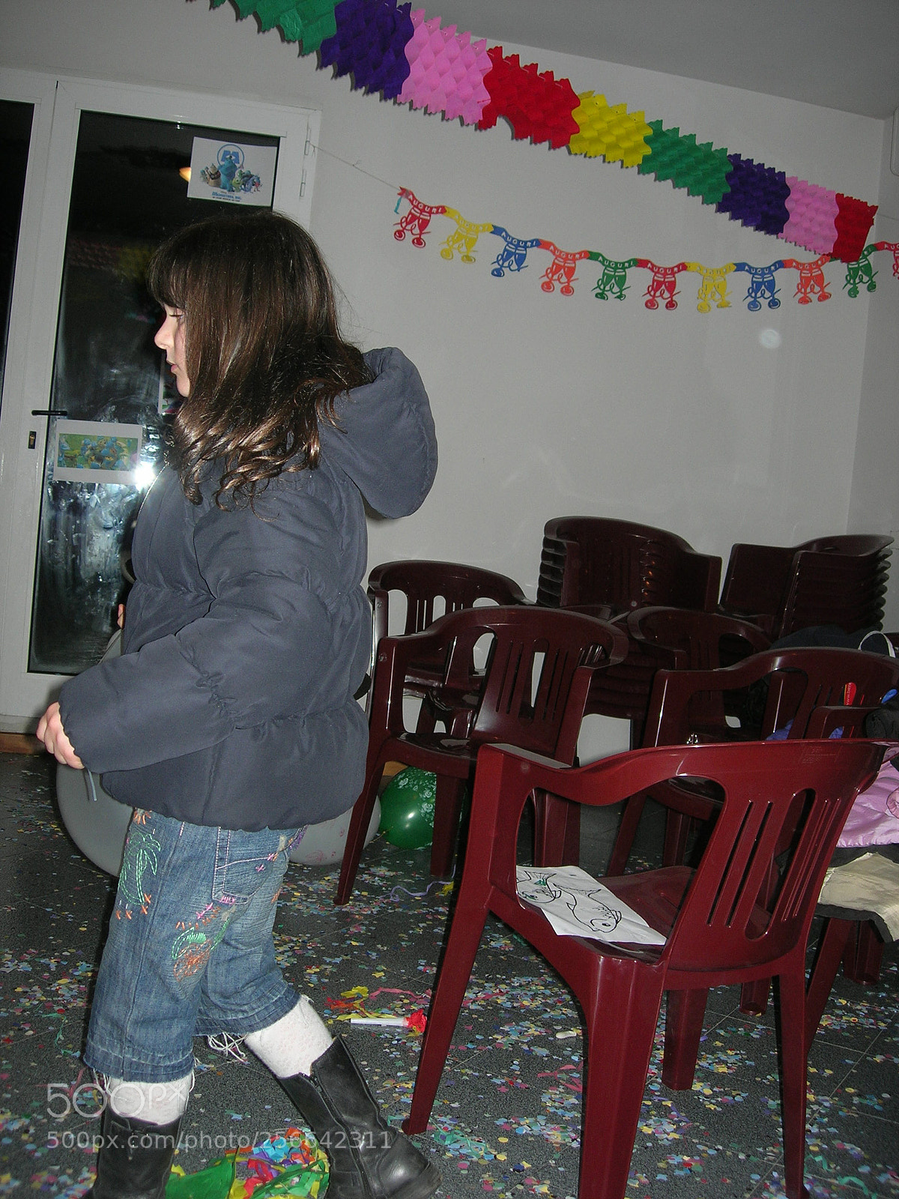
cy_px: 600
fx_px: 1316
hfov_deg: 37.7
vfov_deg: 49.0
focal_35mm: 38
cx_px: 450
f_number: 2.8
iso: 68
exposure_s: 1/60.1
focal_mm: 7.8
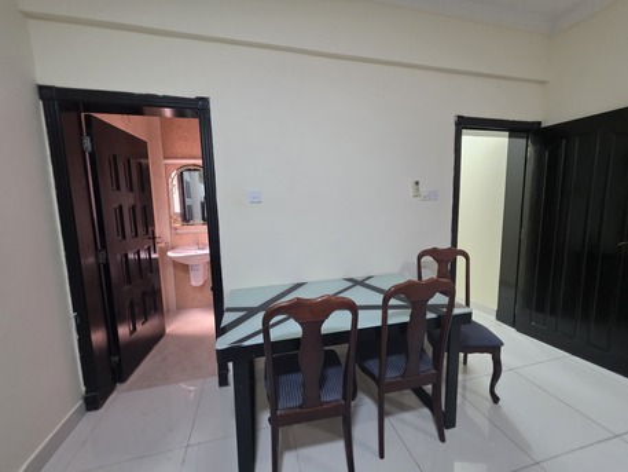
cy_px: 236
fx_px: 236
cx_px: 314
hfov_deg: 106.2
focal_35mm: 13
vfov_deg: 89.9
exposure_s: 1/50
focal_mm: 2.2
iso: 250
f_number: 1.9
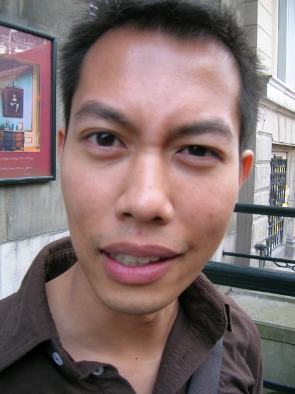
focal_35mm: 35
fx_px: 398
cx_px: 148
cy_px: 197
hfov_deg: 40.7
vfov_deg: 52.6
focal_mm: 5.4
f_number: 2.8
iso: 50
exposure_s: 1/66.1
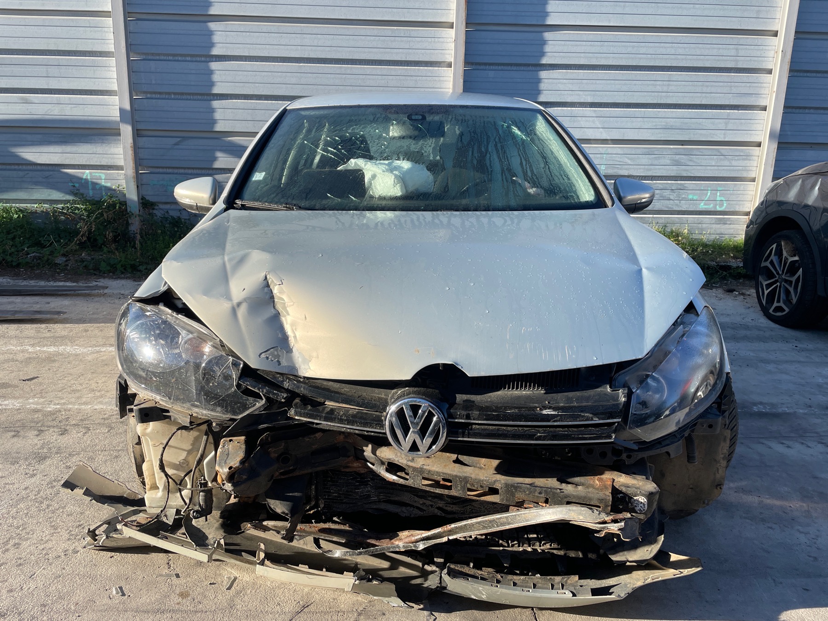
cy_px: 310
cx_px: 414
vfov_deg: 53.1
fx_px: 622
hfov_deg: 67.3
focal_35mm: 26
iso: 32
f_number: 1.6
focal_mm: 4.2
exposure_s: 1/1276
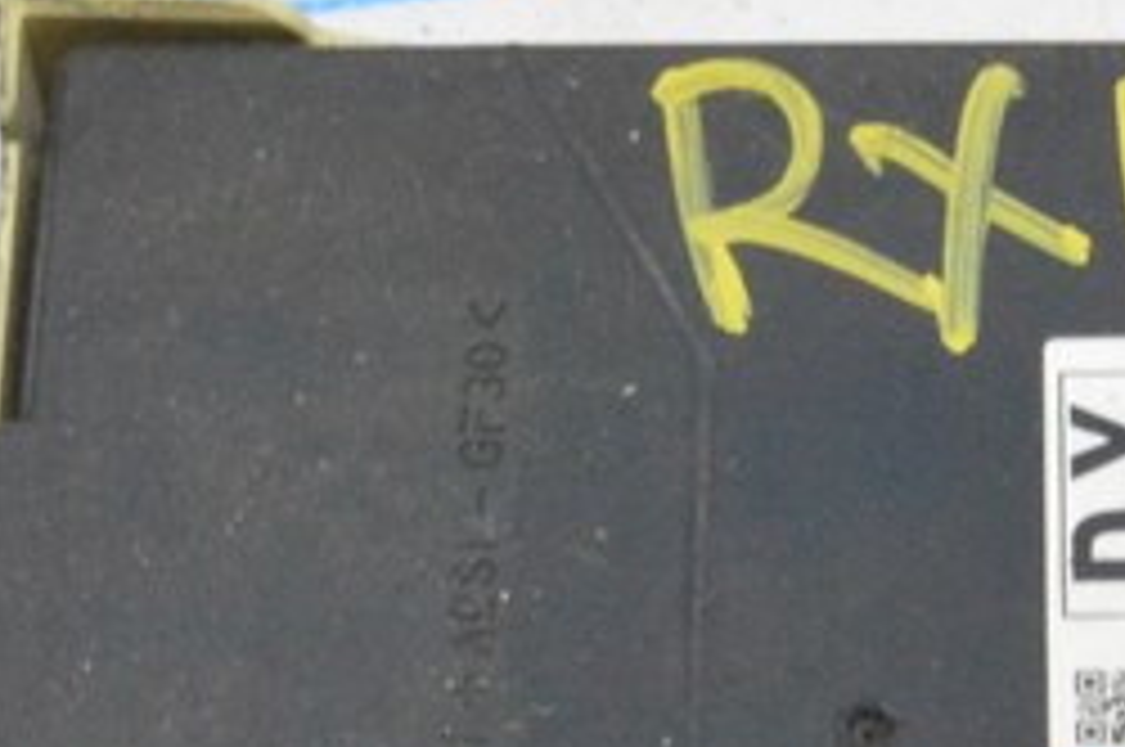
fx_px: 6148
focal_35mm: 197
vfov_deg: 6.9
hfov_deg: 10.4
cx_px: 1004
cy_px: 830
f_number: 20
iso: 6400
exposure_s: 1/15
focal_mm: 32
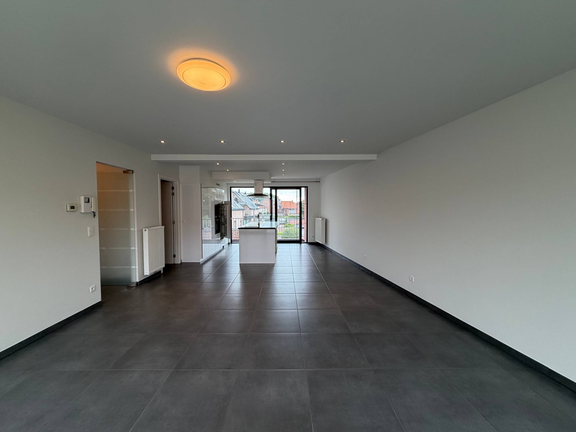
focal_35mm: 14
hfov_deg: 102.1
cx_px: 288
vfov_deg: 85.7
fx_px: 233
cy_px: 216
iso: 125
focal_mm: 2.22
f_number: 2.2
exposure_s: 1/100
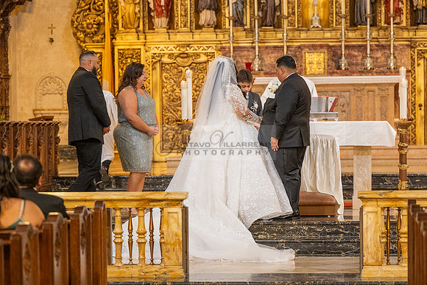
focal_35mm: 120
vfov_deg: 11.4
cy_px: 163
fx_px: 1428
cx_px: 245
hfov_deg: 17.0
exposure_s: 1/160
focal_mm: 105
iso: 2000
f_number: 2.8
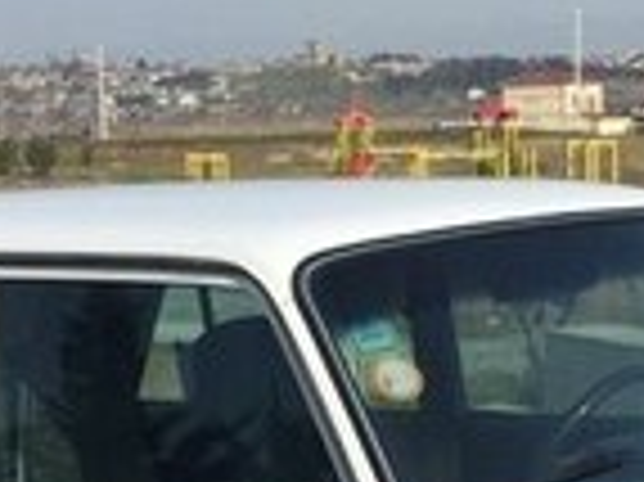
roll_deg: -0.4
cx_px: 378
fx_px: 2491
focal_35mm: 134
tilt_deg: -9.9
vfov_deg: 10.6
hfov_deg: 14.7
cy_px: 728
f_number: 2.2
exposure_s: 1/2639
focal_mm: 4.15
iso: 32
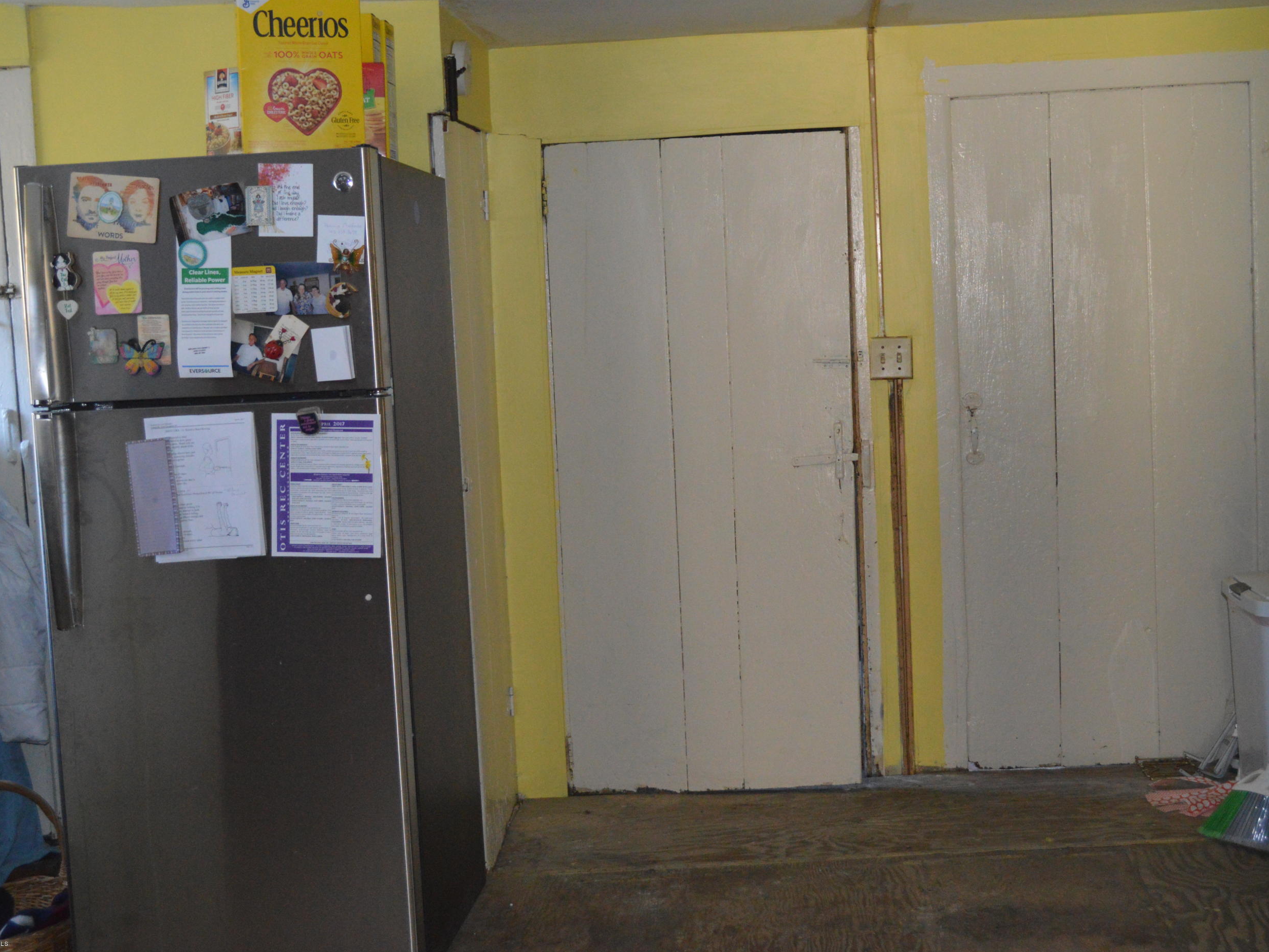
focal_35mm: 49
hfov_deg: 38.8
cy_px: 463
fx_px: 1796
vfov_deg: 29.7
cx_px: 736
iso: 2200
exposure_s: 1/60
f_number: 4.5
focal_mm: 28
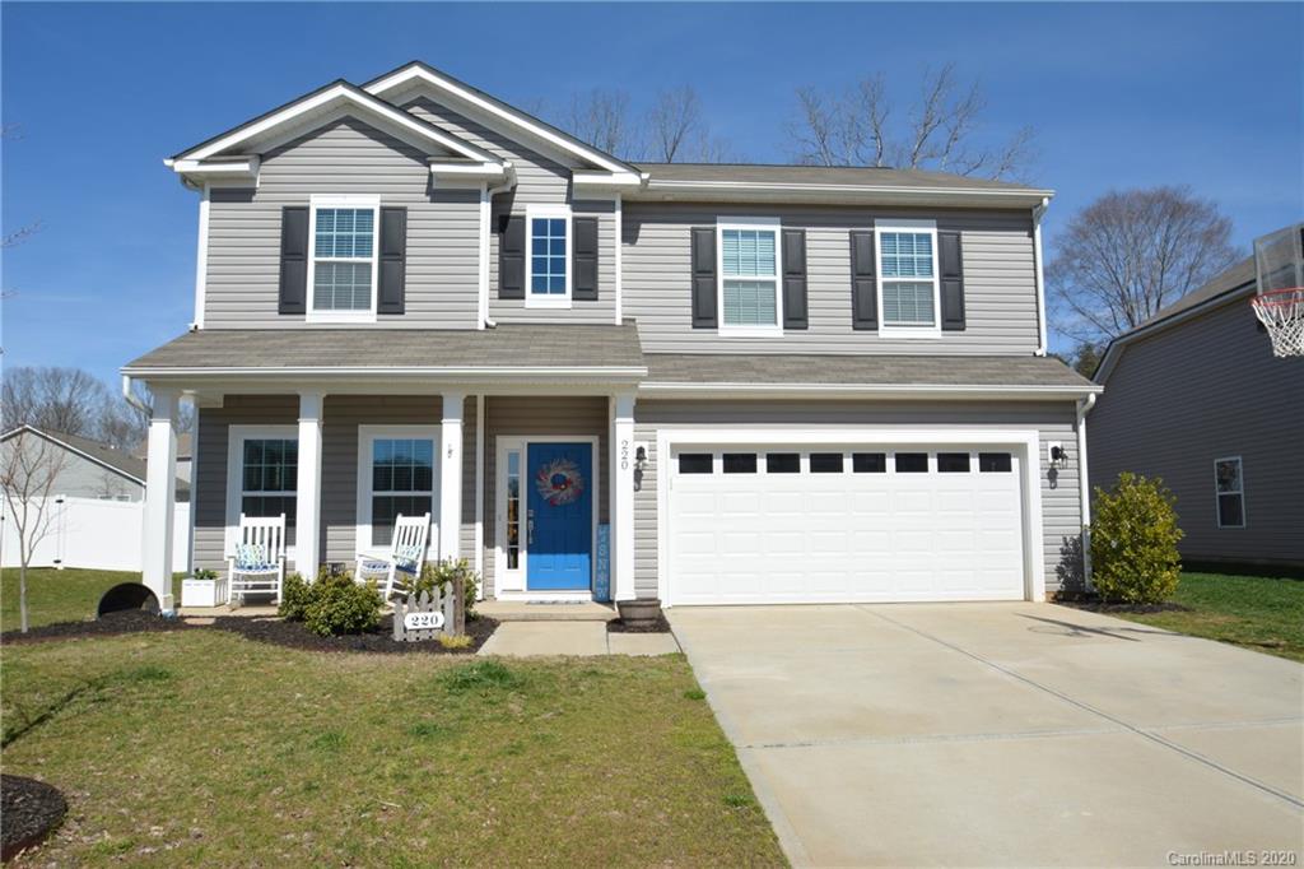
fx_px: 815
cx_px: 652
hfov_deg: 77.3
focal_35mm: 22
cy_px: 434
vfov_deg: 56.1
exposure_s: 1/500
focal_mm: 15
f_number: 11
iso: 320
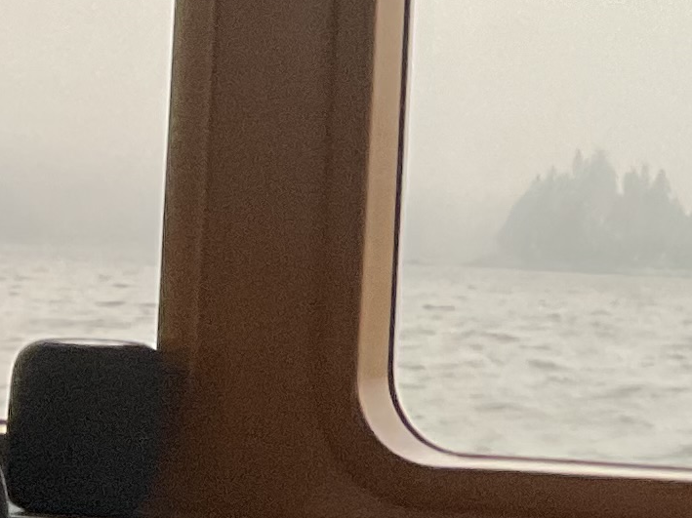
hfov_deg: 11.1
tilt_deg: +6.5
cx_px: 1263
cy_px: -21
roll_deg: -3.4
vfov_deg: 8.9
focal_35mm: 165
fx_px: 3297
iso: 80
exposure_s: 1/60
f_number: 1.8
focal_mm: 3
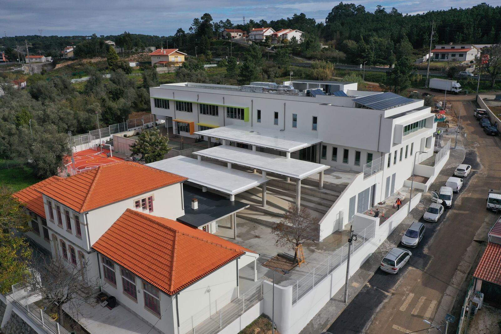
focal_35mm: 28
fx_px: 390
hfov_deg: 65.5
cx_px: 250
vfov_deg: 46.4
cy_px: 167
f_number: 6.3
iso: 100
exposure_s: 1/800
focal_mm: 10.26
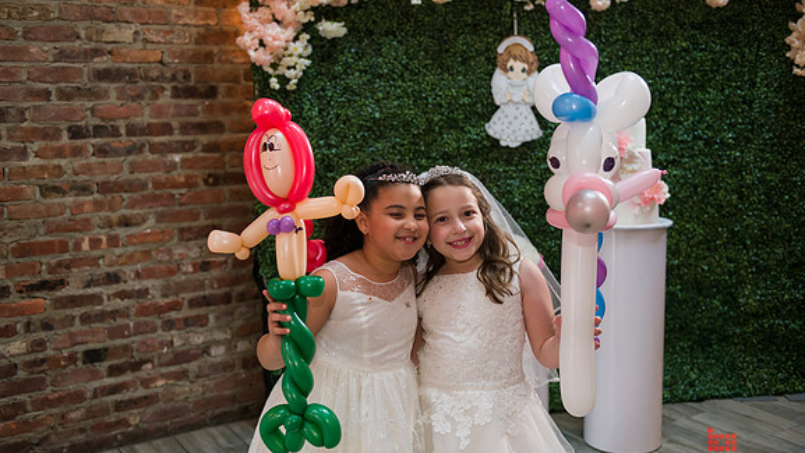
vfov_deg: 29.7
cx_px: 402
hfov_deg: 50.5
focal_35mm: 40
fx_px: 854
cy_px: 231
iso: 1000
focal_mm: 38
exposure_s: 1/125
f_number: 3.2
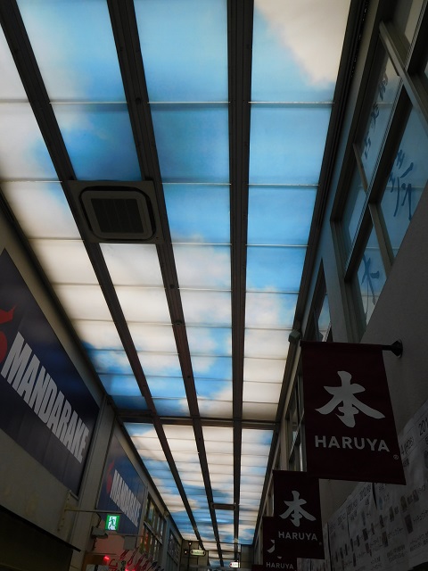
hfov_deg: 54.9
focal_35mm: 25
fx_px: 412
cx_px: 214
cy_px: 286
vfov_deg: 69.4
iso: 125
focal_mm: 4.5
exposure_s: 1/100
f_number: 3.4
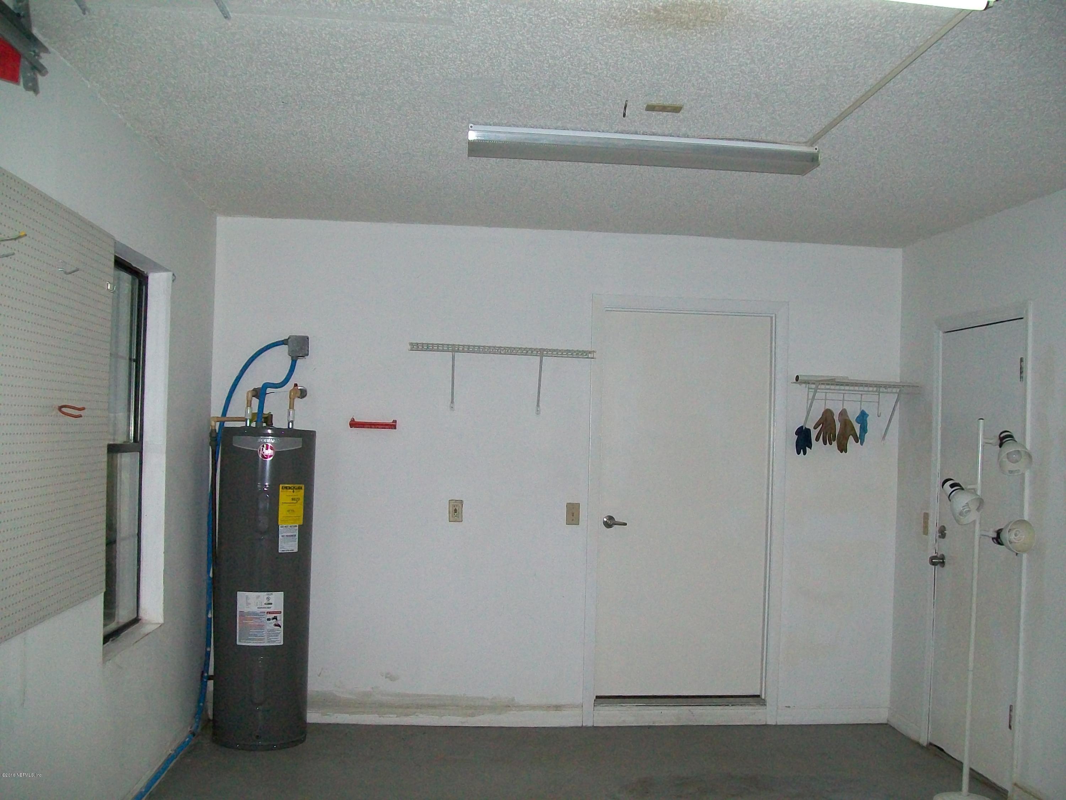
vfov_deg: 39.7
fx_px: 1109
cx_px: 533
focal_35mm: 36
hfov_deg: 51.4
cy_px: 400
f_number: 2.7
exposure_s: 1/125
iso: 200
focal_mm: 6
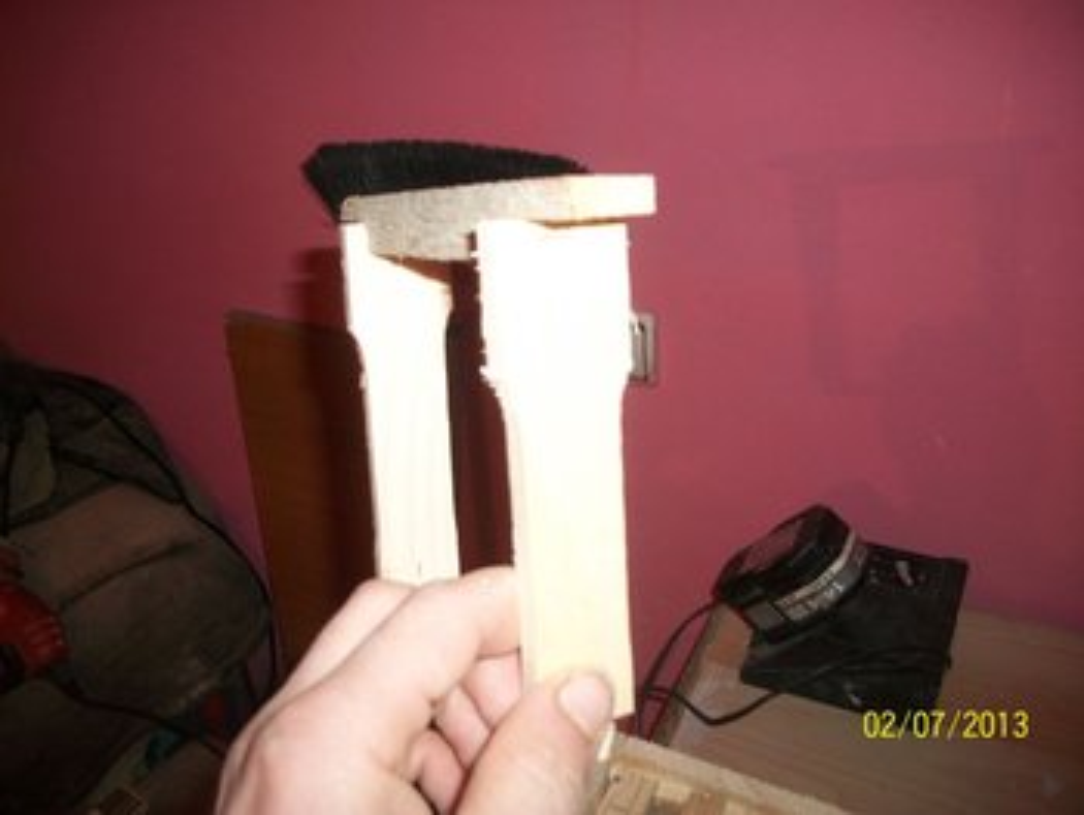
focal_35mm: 32
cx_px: 542
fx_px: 1003
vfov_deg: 44.2
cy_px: 408
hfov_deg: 56.8
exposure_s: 1/30
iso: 80
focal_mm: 5.7
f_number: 2.9
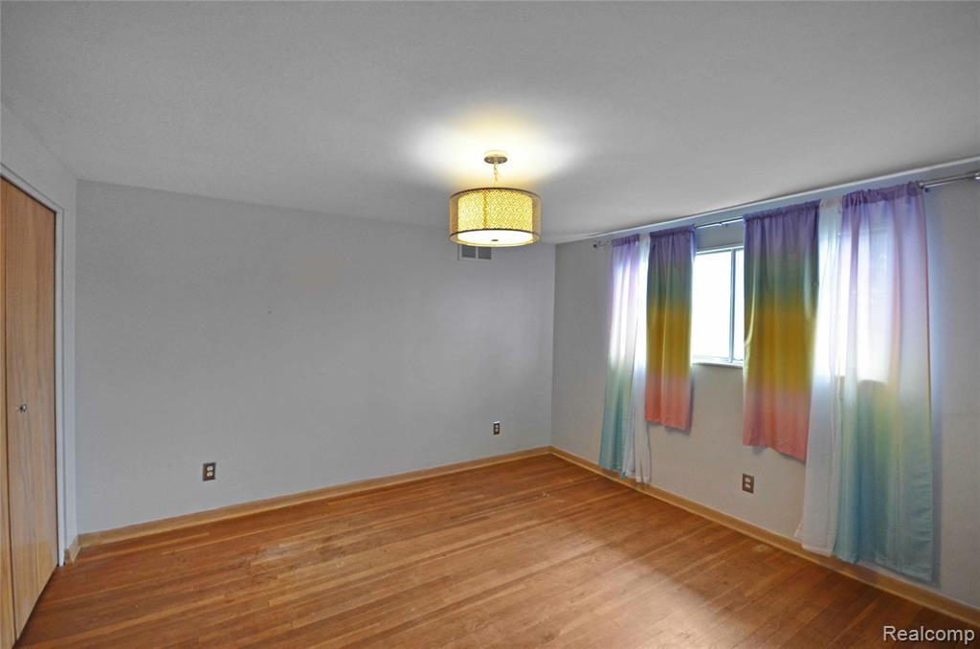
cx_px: 490
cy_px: 324
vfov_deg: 77.1
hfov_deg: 100.5
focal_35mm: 15
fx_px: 407
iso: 500
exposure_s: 1/60
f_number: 4
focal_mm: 10
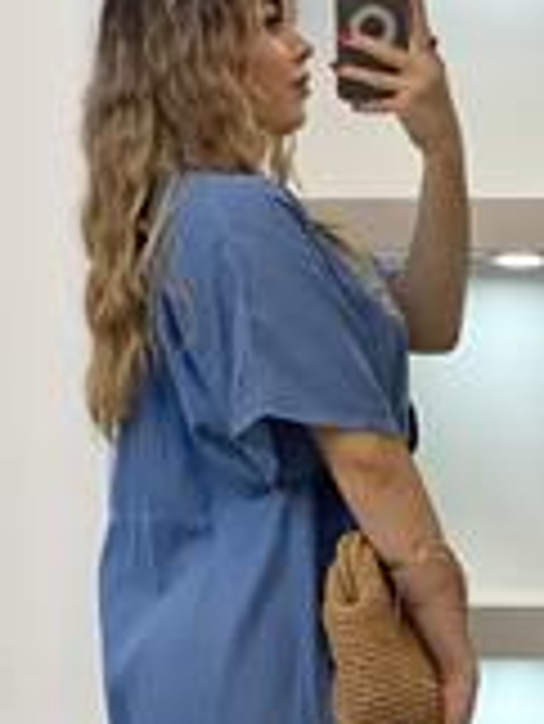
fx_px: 2783
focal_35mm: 133
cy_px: 704
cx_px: 171
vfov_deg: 14.6
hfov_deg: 11.1
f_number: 2
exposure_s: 1/100
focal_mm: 6
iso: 80
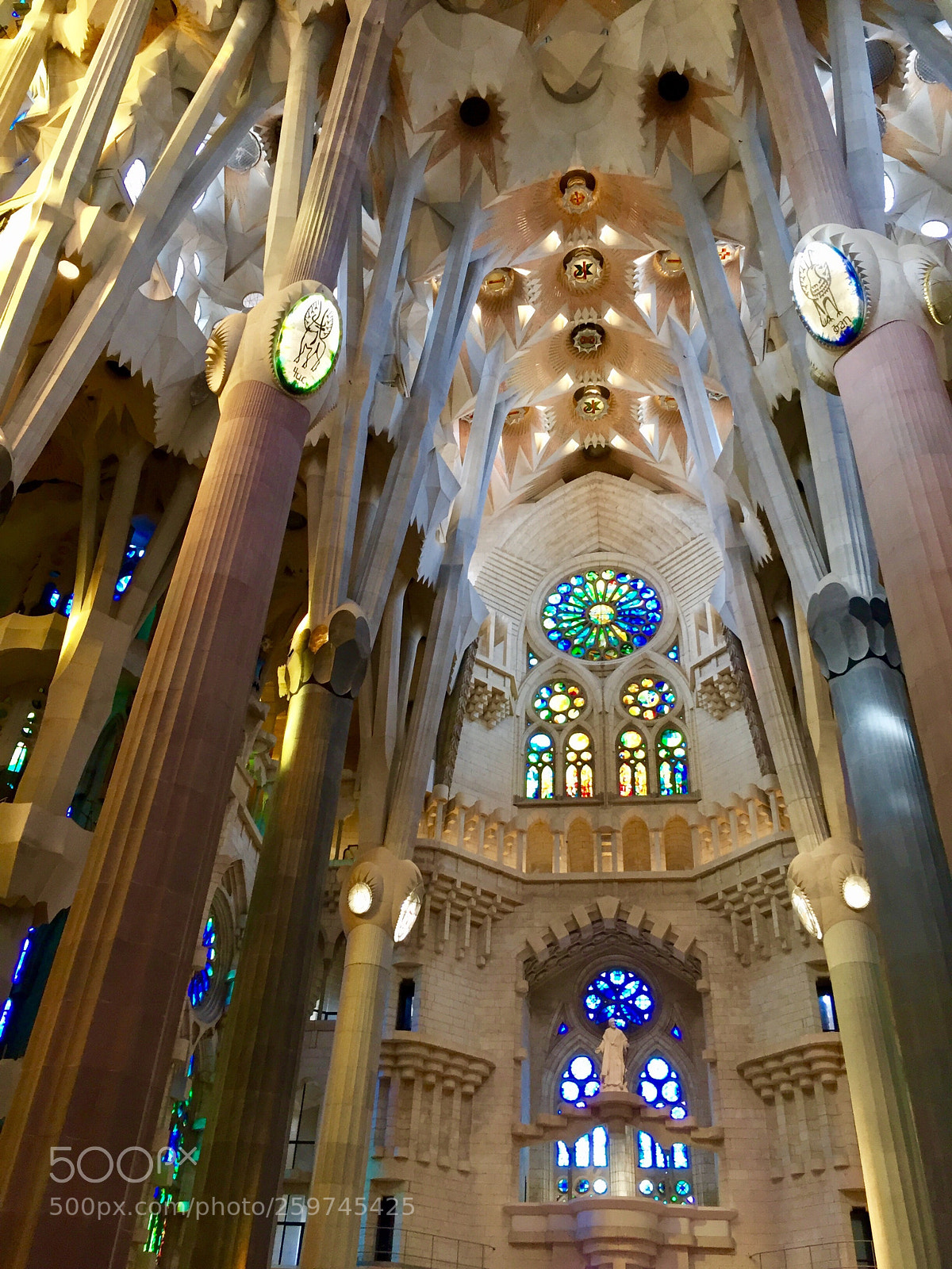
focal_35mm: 29
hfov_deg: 48.2
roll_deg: -2.4
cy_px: 634
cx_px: 476
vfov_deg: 61.7
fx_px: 1063
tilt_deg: +39.7
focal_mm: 4.15
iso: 125
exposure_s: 1/33
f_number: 2.2
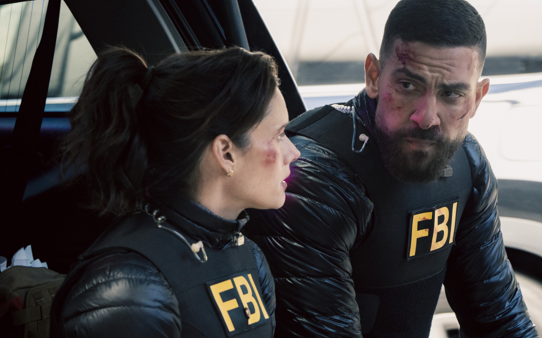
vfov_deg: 7.3
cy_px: 162
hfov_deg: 11.7
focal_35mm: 179
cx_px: 271
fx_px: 2644
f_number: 11
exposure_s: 1/160
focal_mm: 175
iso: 5000
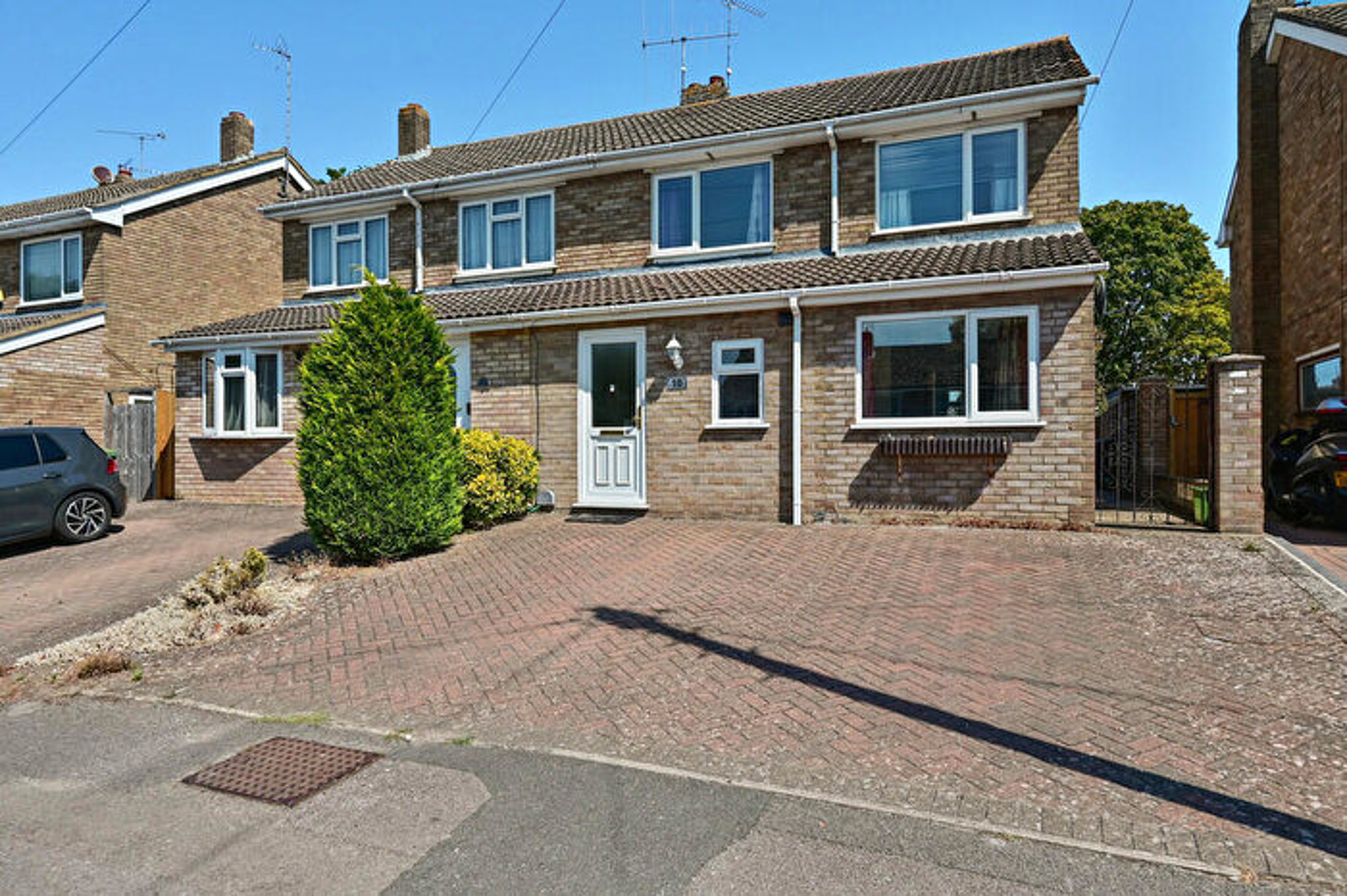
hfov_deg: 79.9
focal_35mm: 22
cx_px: 674
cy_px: 448
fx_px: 804
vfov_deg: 58.3
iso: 400
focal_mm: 21.5
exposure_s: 1/3200
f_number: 5.6
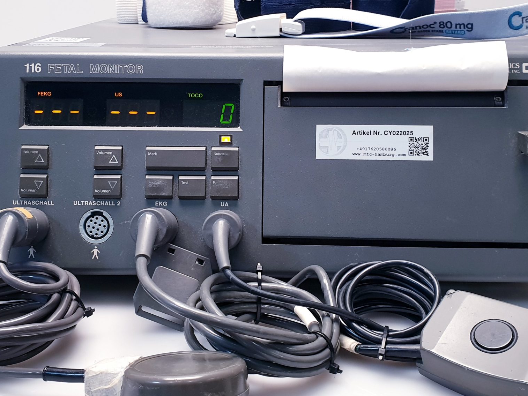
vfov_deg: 32.7
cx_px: 245
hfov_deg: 42.9
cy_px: 150
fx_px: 671
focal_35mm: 44
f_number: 2.4
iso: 100
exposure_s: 1/50
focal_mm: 4.3
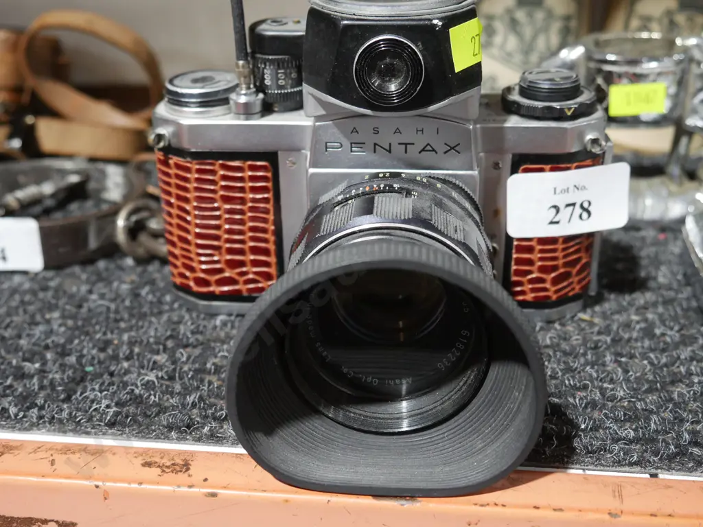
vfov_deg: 34.3
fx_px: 853
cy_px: 264
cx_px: 352
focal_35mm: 42
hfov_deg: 44.8
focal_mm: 21
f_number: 4.6
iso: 1600
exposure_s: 1/60
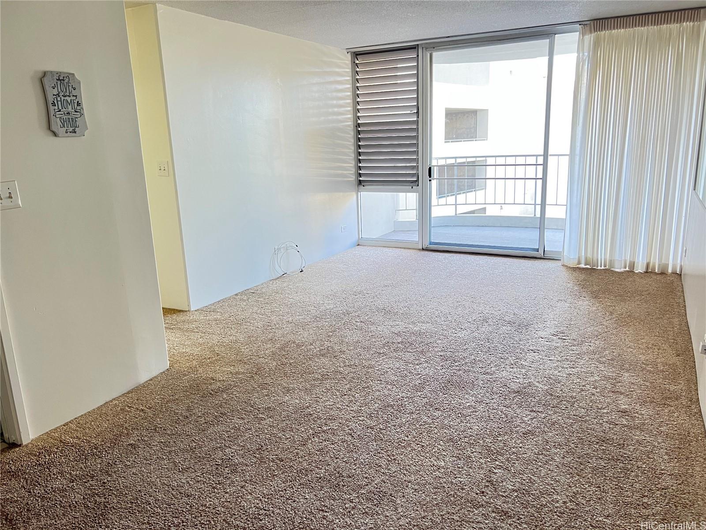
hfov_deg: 67.3
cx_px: 353
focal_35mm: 26
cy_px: 265
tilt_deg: -13.6
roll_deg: +2.1
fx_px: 530
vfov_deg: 53.1
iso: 320
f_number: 1.5
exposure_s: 1/60
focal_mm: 5.7
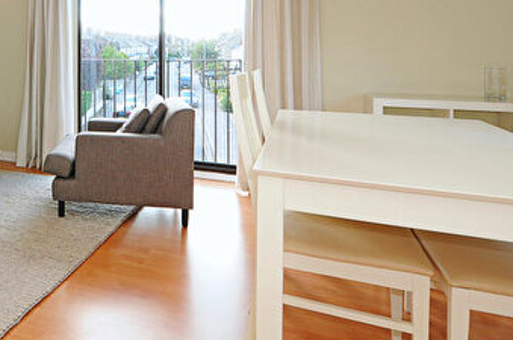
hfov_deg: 53.7
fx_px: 441
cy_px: 37
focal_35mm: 31
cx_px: 64
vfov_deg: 39.3
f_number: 7.1
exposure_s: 1/40
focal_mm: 10
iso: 400
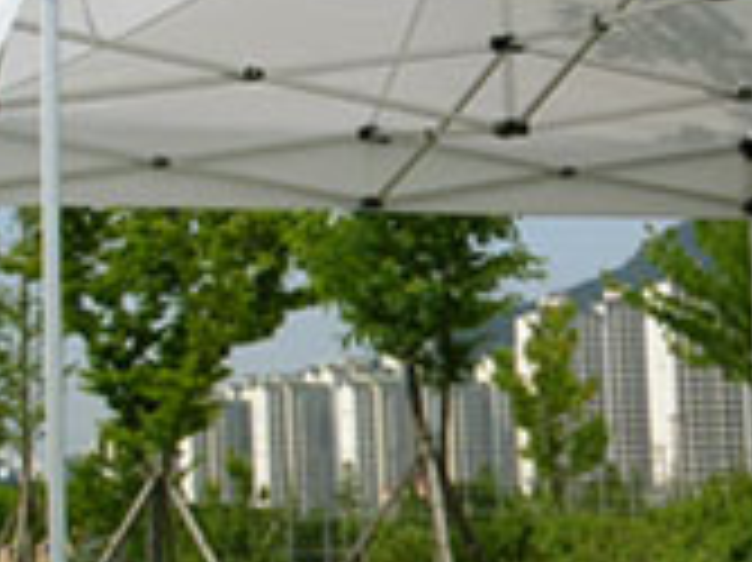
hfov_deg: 19.7
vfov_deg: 15.1
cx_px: 662
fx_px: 2127
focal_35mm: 98
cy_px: 335
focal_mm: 5.8
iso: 50
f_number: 5.6
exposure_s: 1/365
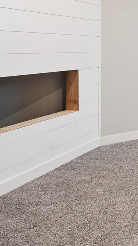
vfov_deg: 42.4
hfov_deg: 19.2
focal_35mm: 46
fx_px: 299
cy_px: 46
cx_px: 253
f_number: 10
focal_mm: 16
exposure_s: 1/4
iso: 400
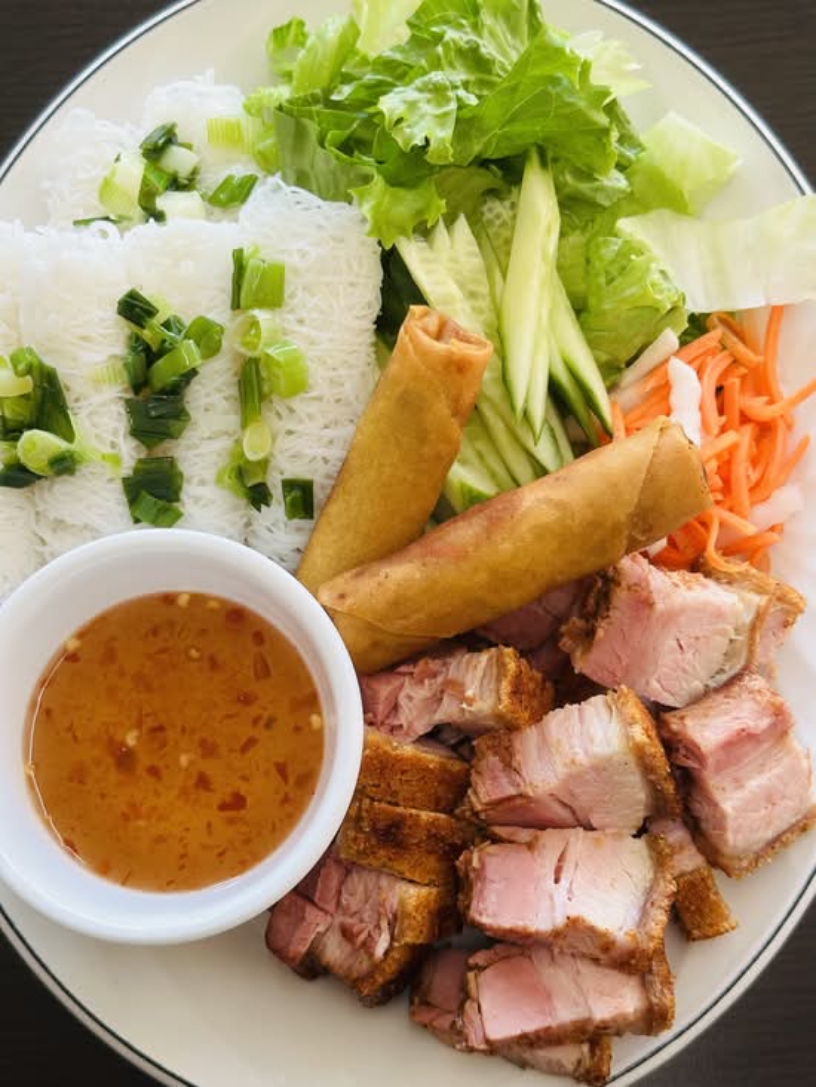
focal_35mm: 48
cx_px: 408
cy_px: 544
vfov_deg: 39.7
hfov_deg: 30.3
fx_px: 1508
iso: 50
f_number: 1.78
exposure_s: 1/134
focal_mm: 6.86
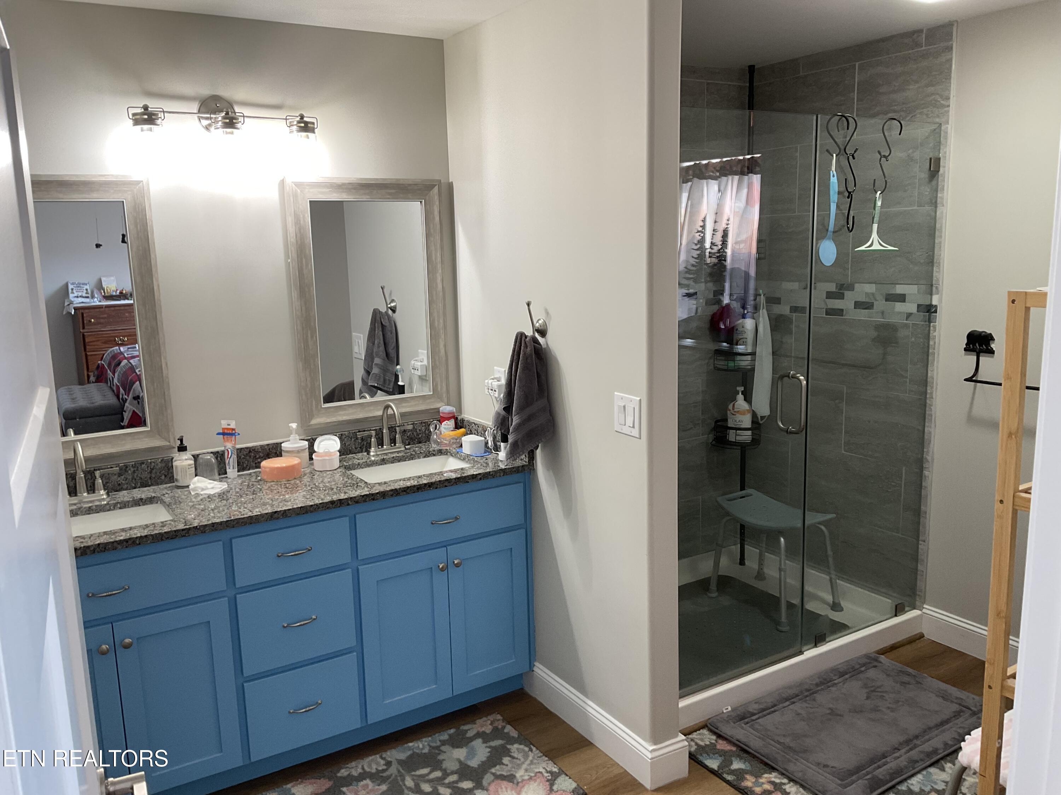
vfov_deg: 48.2
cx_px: 530
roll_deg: +1.9
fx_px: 889
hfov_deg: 61.7
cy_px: 398
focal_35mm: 29
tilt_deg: -10.3
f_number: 1.8
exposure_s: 1/60
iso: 40
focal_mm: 3
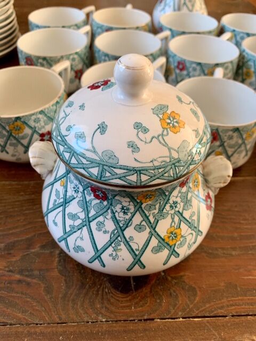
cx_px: 128
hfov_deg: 53.1
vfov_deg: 67.3
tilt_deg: -45.0
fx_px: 256
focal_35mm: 26
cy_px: 170
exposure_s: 1/60
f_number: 1.8
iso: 100
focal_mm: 4.25
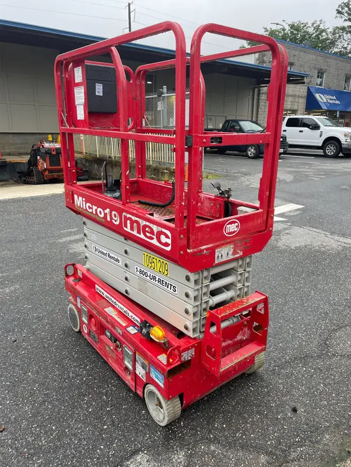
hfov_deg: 53.1
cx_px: 176
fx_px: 351
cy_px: 234
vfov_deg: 67.3
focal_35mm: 26
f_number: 1.6
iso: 40
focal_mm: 4.2
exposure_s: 1/121
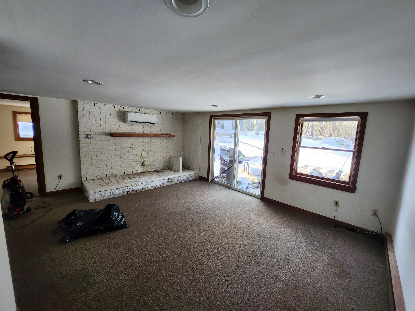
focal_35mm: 13
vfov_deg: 89.9
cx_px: 208
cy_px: 156
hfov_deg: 106.2
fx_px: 156
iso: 125
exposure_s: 1/60
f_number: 2.2
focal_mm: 1.7
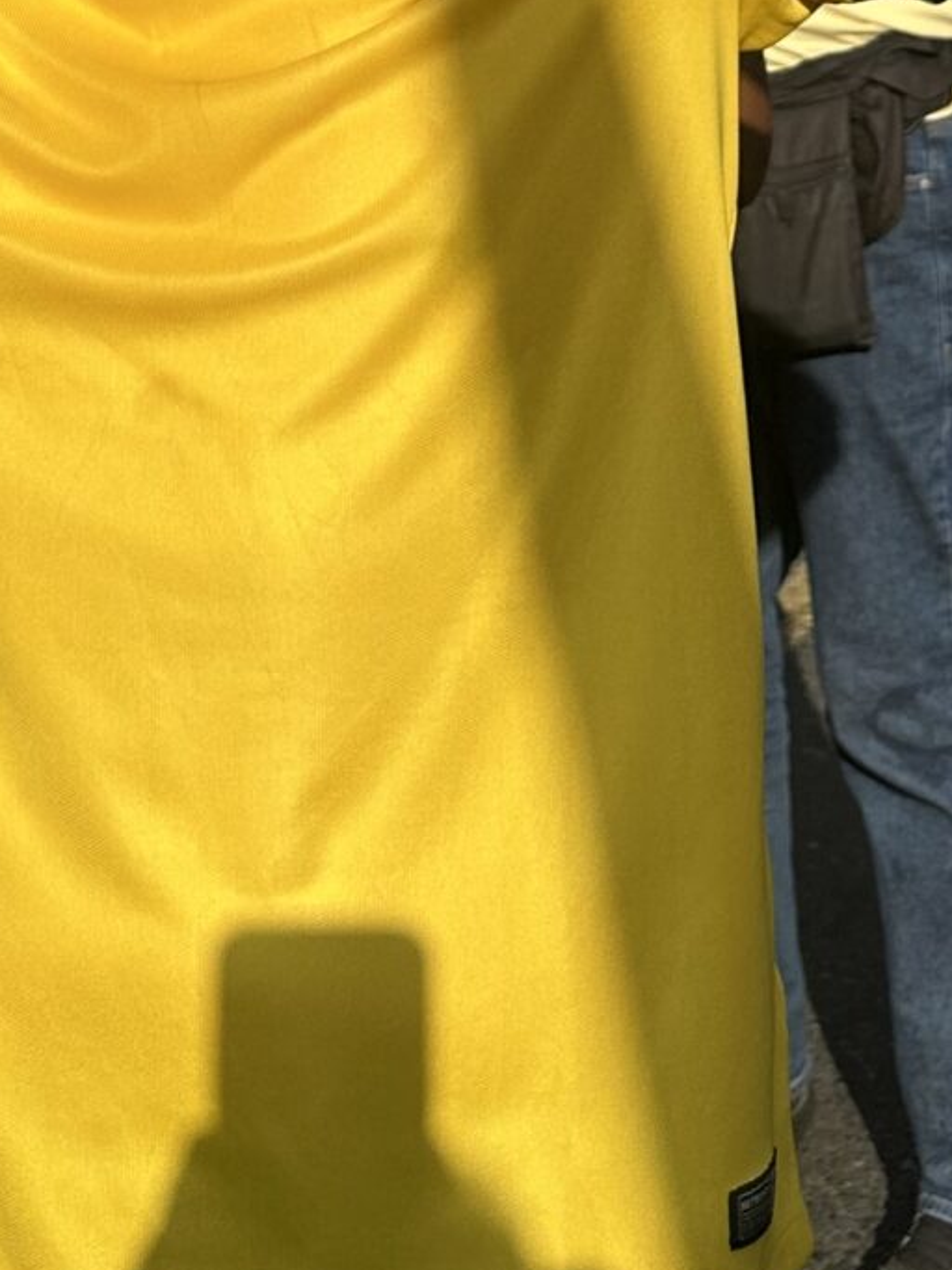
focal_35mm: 90
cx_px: 298
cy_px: -785
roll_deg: -0.1
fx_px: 3301
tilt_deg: +10.6
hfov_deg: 16.4
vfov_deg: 18.5
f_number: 1.78
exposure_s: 1/5000
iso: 80
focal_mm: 6.86
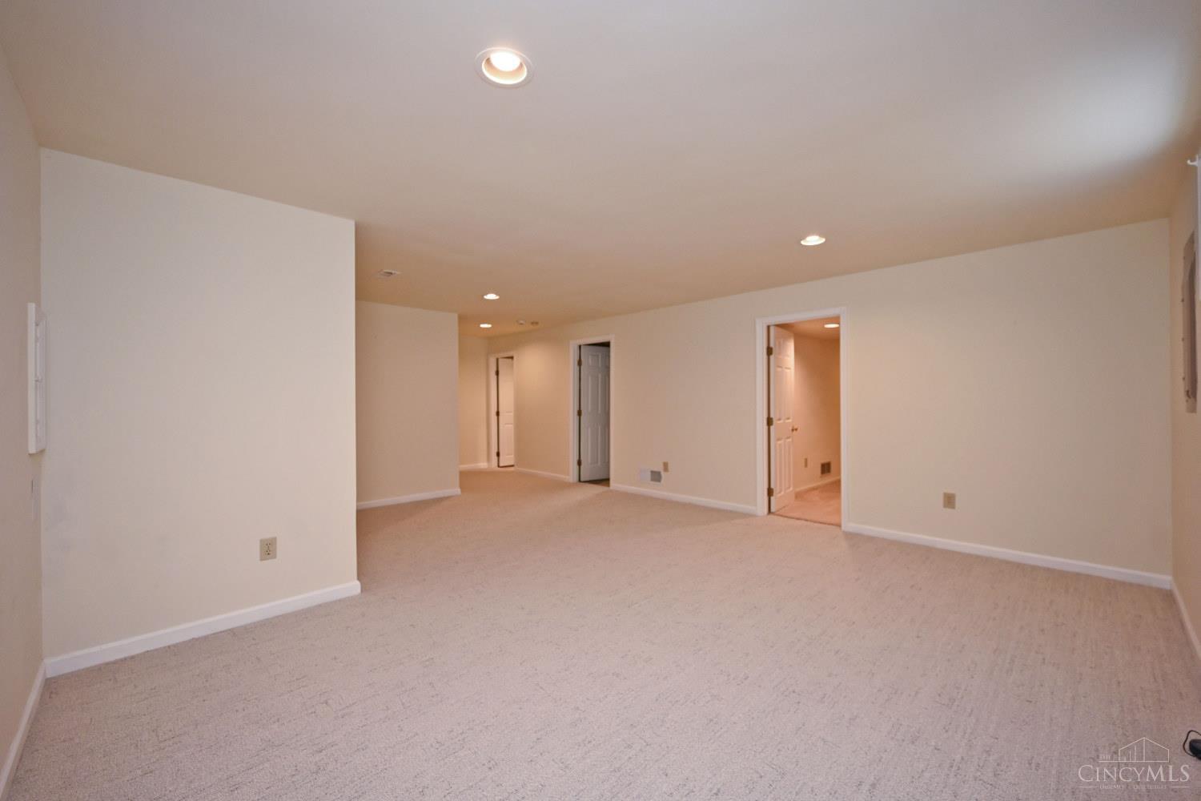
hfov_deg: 104.3
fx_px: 467
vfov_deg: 81.2
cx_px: 600
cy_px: 400
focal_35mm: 14
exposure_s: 1/60
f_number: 4
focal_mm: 14
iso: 640
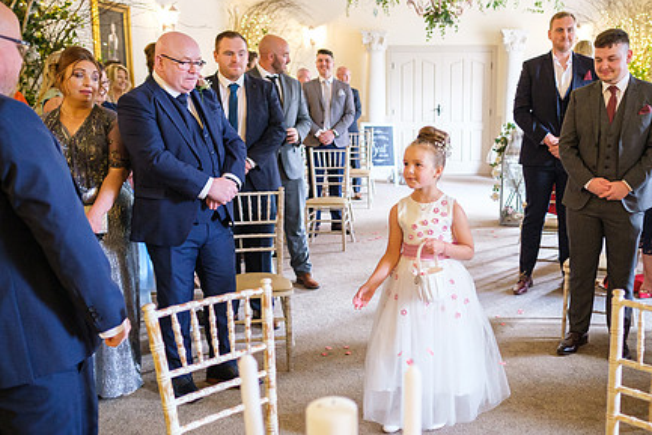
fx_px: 670
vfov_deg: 36.0
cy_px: 230
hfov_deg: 51.3
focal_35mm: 37
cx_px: 407
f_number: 1.8
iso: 2000
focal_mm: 16
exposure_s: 1/160
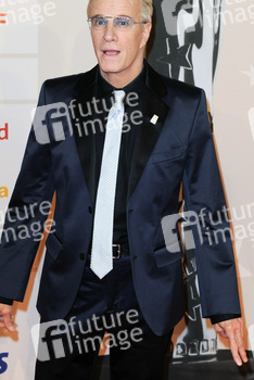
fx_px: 845
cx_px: 119
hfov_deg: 17.1
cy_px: 173
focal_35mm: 80
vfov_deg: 25.3
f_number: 5.6
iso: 800
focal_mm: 70
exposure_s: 1/250
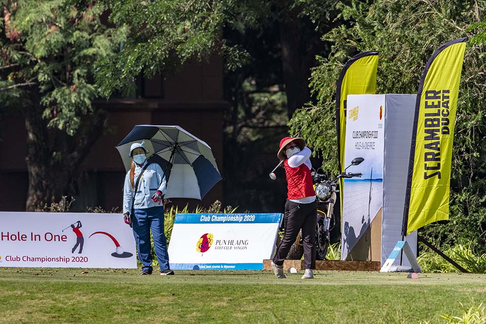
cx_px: 243
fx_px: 8774
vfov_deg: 2.1
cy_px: 162
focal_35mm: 650
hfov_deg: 3.2
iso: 1100
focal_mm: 650
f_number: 10
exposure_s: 1/1600
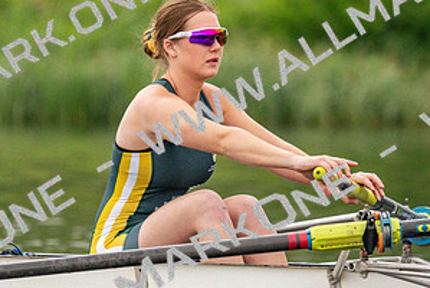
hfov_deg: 2.4
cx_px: 315
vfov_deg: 1.6
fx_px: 10473
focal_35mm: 876
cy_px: 159
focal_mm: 452
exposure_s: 1/1600
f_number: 6.3
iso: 1600
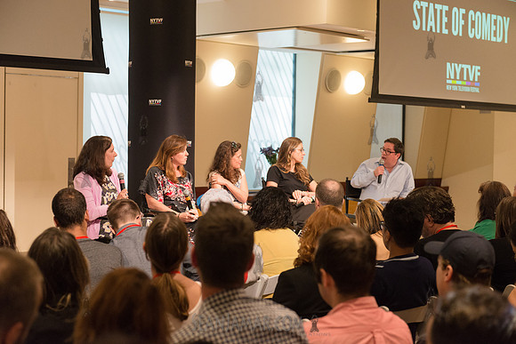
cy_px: 172
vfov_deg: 19.5
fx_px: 1004
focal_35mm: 70
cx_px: 258
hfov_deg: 28.8
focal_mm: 70
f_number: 4
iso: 2500
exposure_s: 1/200
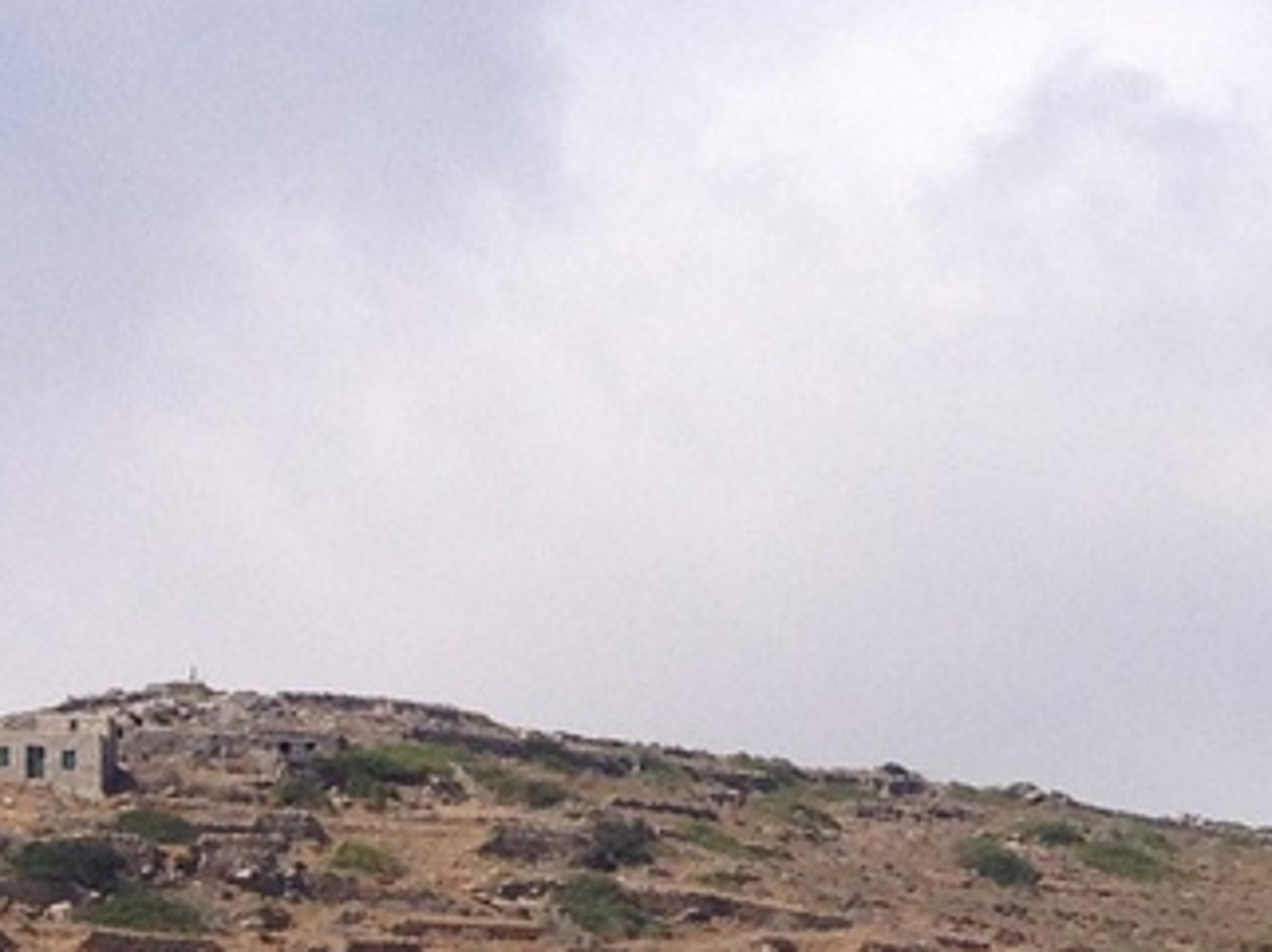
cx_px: 2414
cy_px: 1410
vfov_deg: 8.3
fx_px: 6389
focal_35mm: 174
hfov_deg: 10.6
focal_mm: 4.28
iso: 50
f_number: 2.4
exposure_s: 1/2404
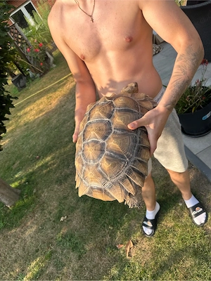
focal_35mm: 24
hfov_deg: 56.8
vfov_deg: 71.6
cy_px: 140
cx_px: 106
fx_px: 195
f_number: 1.78
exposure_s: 1/1304
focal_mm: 6.86
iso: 80
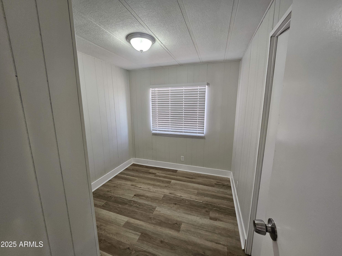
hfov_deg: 106.2
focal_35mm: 13
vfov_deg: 89.9
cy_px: 128
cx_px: 171
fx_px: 128
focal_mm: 1.7
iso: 100
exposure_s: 1/60
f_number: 2.2
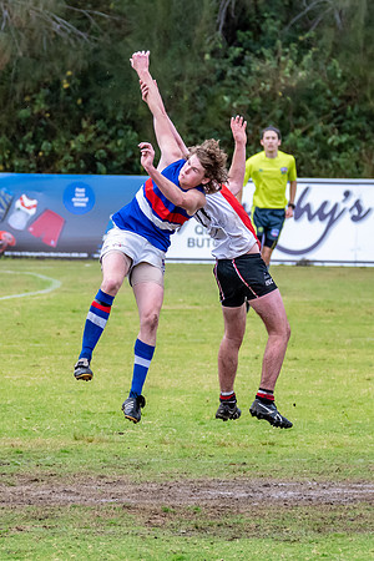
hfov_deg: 1.8
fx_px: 11964
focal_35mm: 768
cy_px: 289
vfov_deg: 2.7
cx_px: 88
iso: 1250
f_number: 7.1
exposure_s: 1/2500
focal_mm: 280
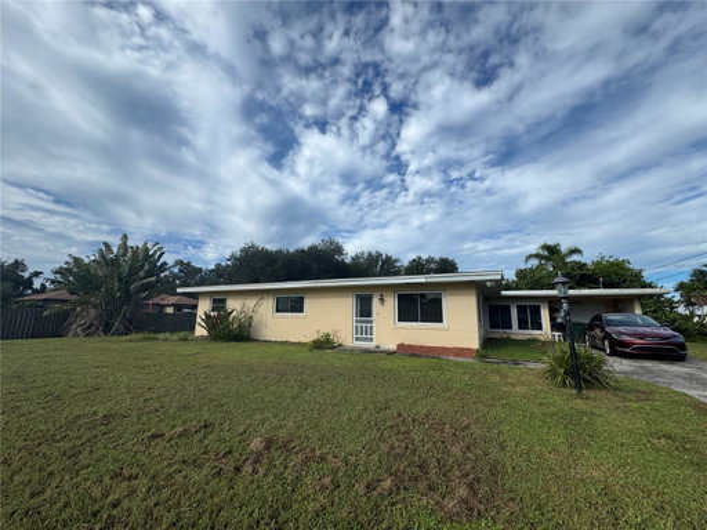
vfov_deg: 85.7
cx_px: 354
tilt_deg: +10.4
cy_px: 265
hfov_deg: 102.1
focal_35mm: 14
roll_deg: -1.5
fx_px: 286
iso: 50
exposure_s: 1/2415
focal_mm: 2.22
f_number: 2.2
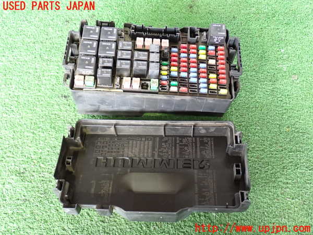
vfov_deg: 37.7
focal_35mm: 38
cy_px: 118
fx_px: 344
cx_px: 156
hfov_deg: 49.0
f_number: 2.7
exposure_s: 1/40
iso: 800
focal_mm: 6.83
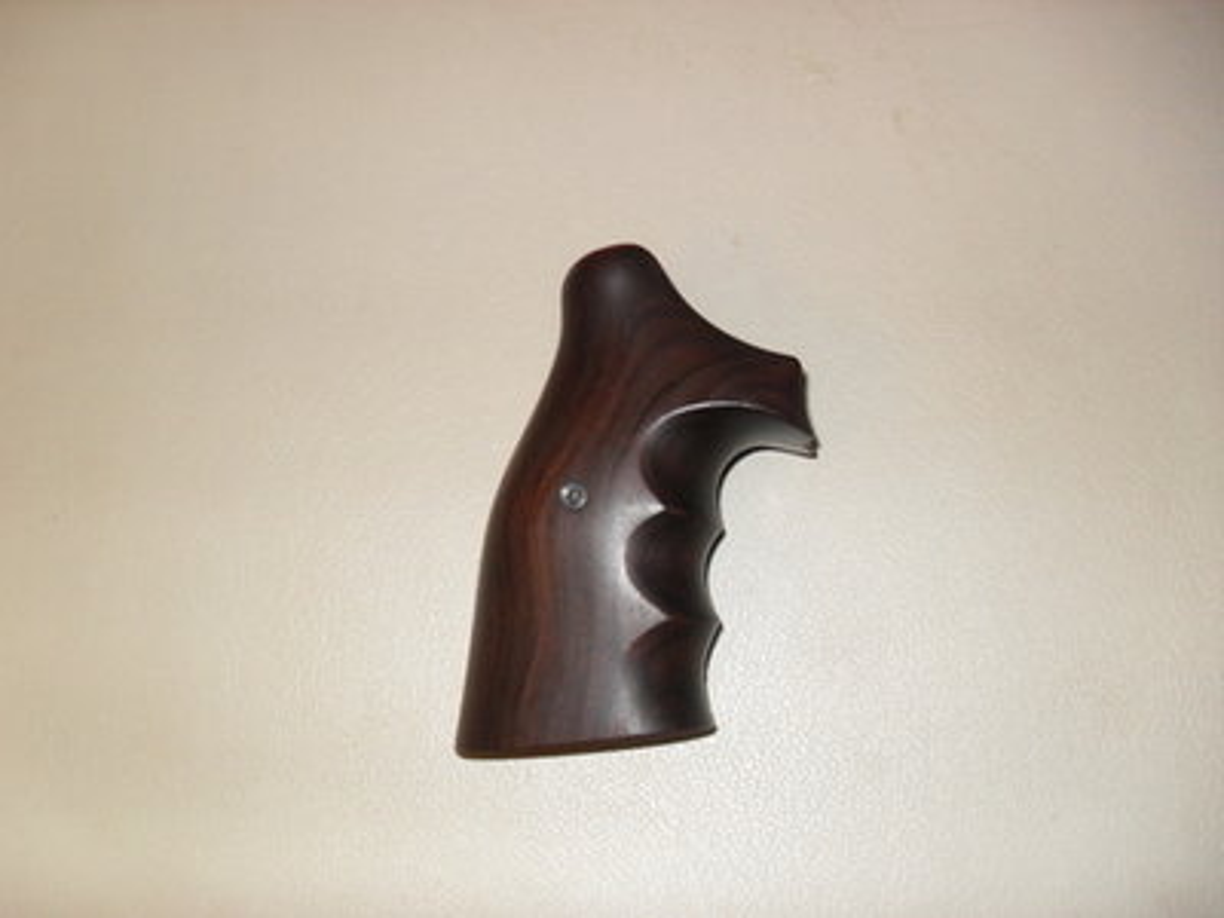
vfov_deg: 40.7
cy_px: 459
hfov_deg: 52.6
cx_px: 612
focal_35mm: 35
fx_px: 1238
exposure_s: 1/45
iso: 200
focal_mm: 6.2
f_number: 2.8
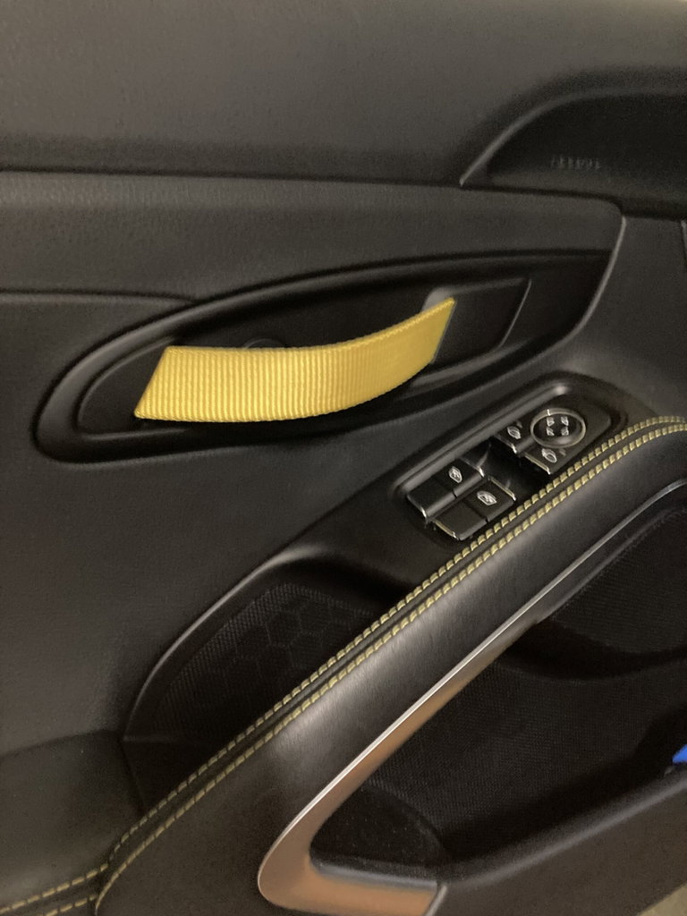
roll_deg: +8.1
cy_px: 458
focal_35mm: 28
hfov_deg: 49.7
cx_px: 344
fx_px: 741
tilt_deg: -11.3
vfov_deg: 63.4
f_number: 1.8
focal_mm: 3.99
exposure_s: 1/17
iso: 800
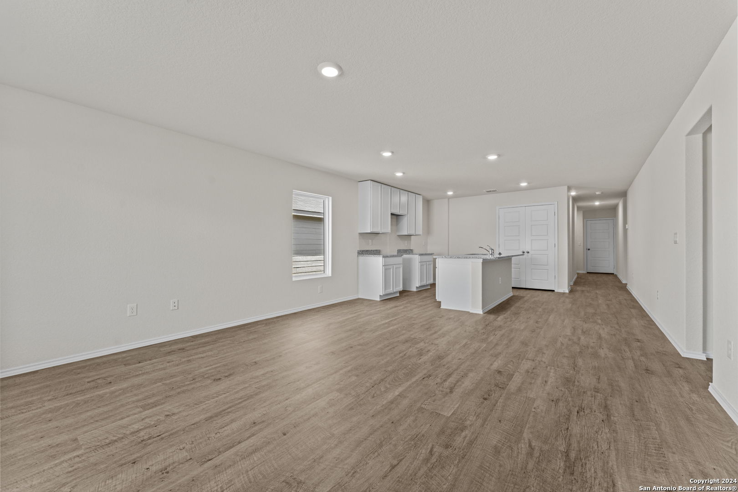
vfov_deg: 81.2
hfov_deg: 104.3
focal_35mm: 14
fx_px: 287
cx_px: 369
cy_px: 246
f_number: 8
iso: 100
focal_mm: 14
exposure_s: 1/2
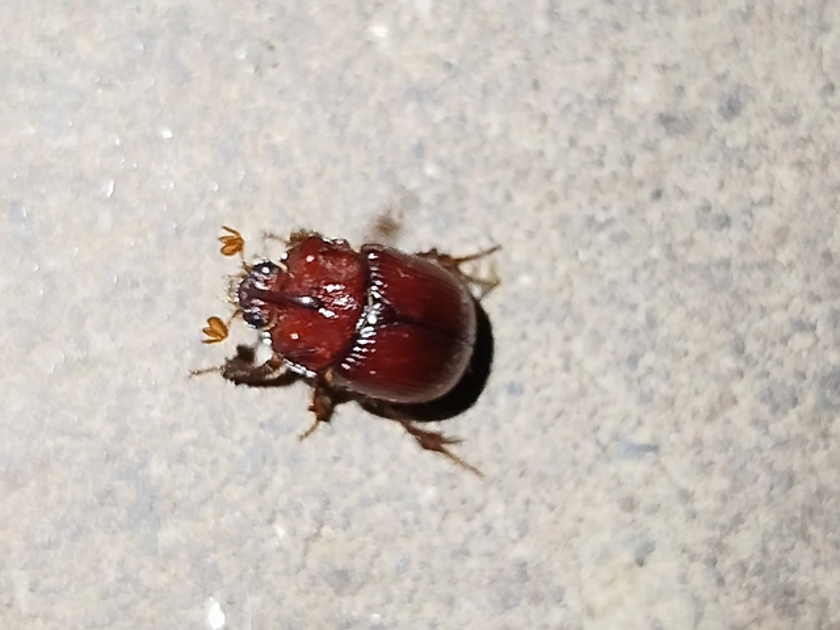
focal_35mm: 86
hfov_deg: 22.8
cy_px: 315
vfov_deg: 17.2
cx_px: 420
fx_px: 2087
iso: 160
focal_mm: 5.31
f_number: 1.7
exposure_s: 1/33
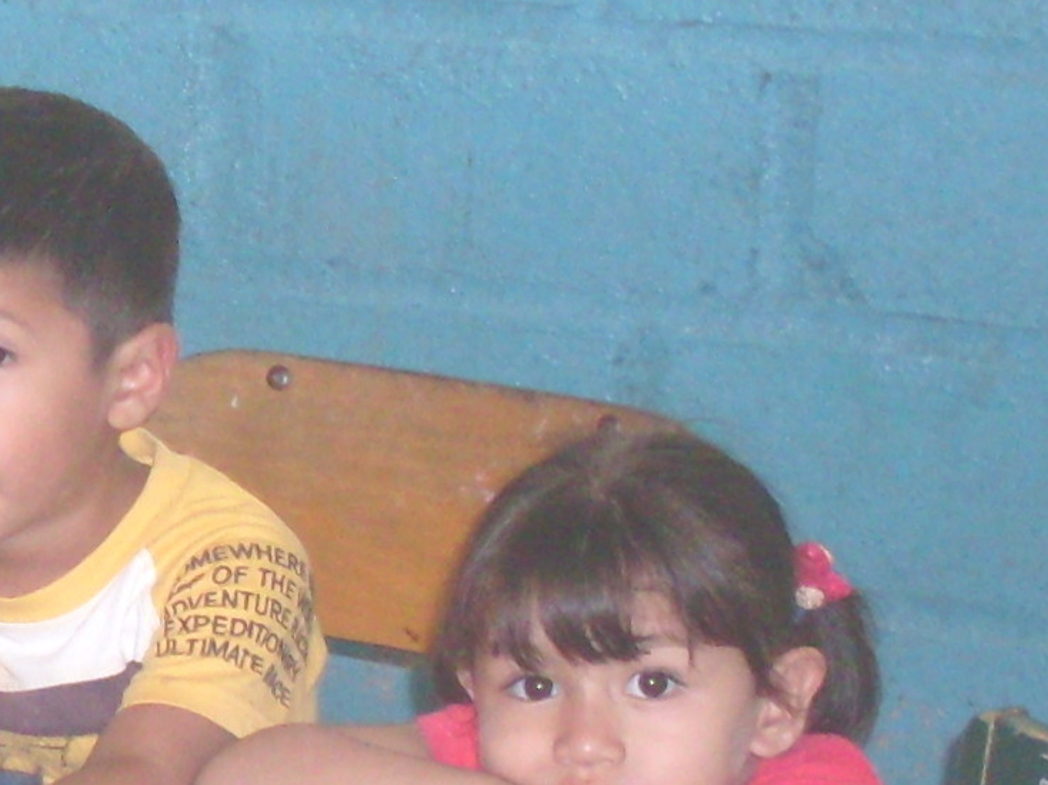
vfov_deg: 8.8
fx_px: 5115
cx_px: -664
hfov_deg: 11.1
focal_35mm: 169
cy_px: 588
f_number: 2.8
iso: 160
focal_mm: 6.3
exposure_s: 1/45
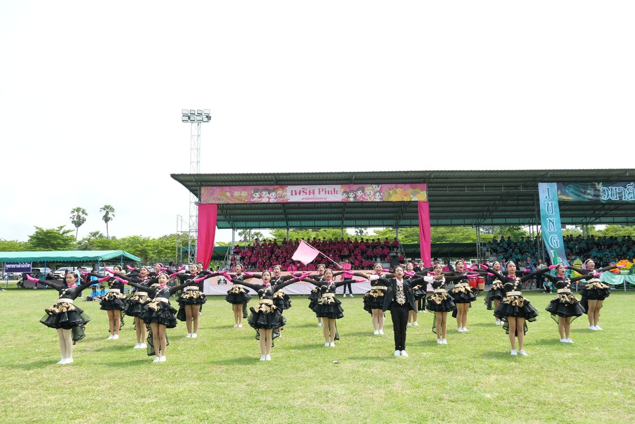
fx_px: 476
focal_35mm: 27
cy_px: 212
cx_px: 318
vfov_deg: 47.9
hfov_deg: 67.4
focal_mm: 18
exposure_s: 1/1600
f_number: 6.3
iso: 1000
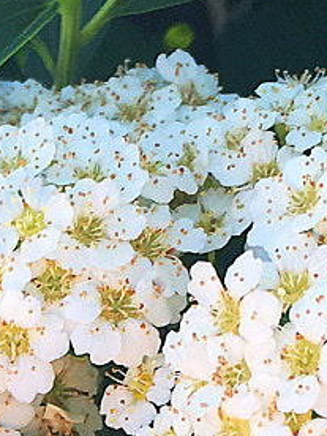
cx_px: -109
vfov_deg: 11.2
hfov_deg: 8.7
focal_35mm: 168
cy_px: 675
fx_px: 2116
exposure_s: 1/225
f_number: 2.2
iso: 25
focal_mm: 4.15
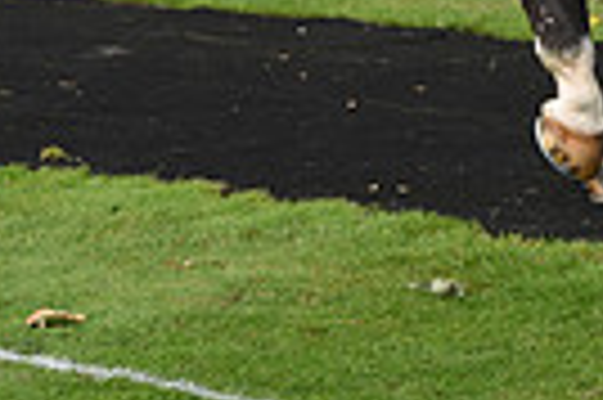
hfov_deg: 4.6
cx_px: 1058
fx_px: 7394
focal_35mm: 442
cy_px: -447
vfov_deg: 3.1
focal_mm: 102
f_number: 5.6
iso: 400
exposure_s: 1/1250
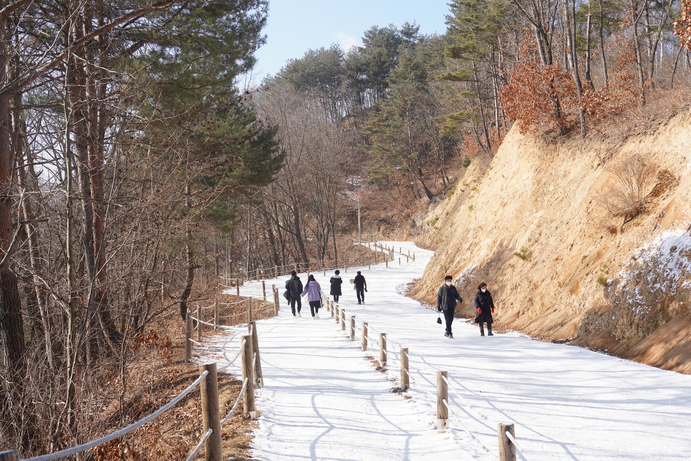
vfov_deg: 30.5
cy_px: 230
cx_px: 346
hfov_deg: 44.5
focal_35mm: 44
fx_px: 845
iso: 100
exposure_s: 1/125
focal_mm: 44
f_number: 8
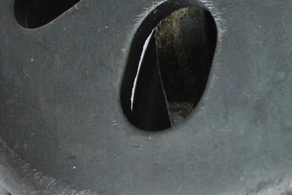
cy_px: 78
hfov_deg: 8.4
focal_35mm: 241
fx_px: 1960
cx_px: 414
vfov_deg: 5.7
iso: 200
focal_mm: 35
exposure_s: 1/25
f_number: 6.3
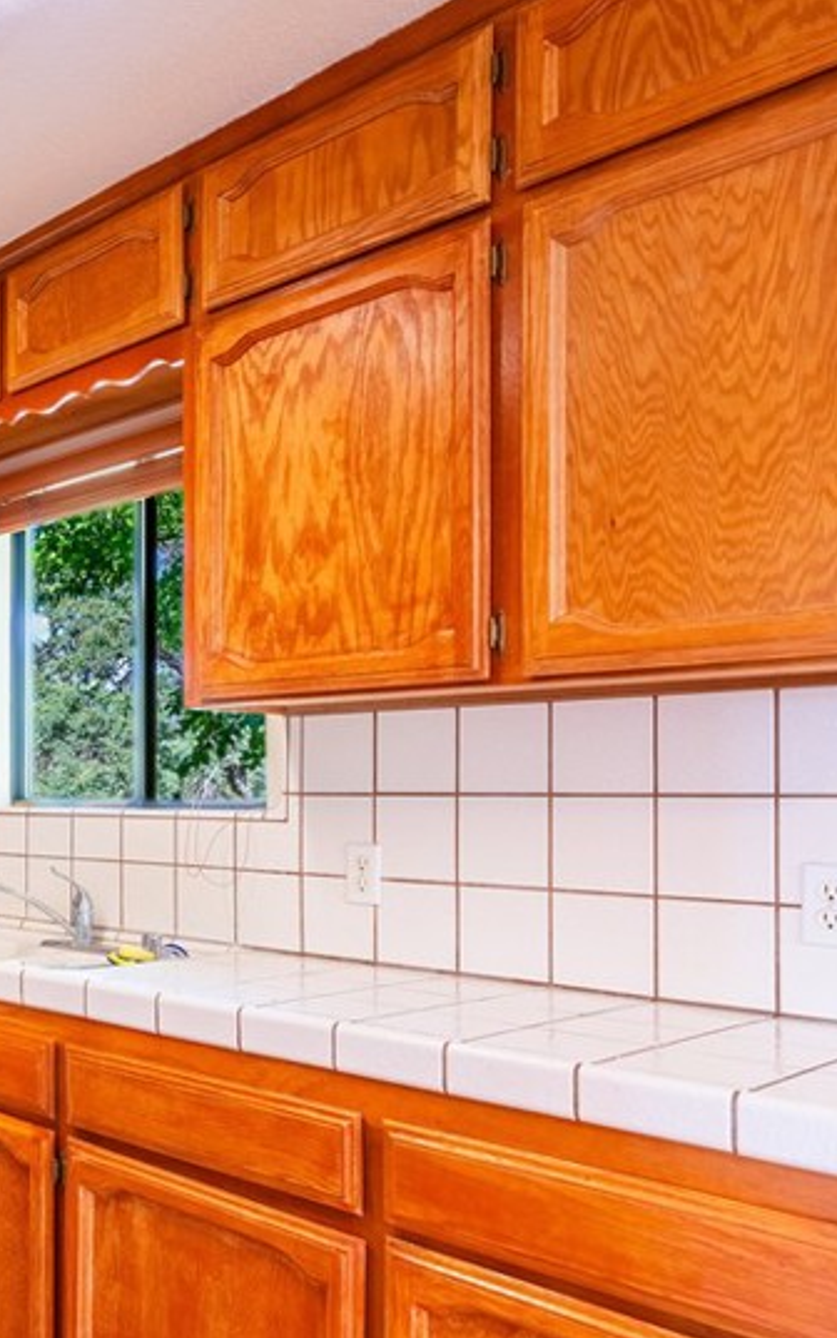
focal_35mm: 33
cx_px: -115
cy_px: 805
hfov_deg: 32.9
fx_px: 1203
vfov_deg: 57.7
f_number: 8
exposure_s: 1/60
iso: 400
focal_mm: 17
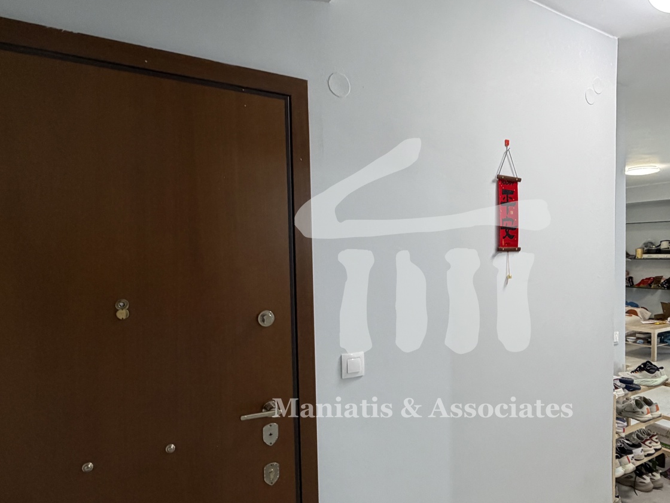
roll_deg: -0.7
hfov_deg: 70.4
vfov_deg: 56.7
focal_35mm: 24
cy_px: 278
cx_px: 421
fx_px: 465
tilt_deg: -1.0
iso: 250
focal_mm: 2.22
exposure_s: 1/121
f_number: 2.2
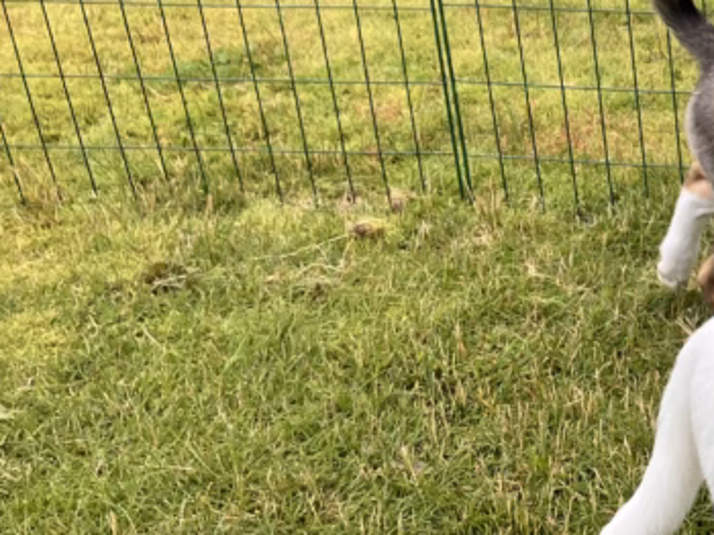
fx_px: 1690
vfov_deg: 17.9
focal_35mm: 82
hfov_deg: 20.9
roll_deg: -0.3
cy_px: 188
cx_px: 1014
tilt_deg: -19.0
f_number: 1.8
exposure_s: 1/528
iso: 32
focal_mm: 3.99
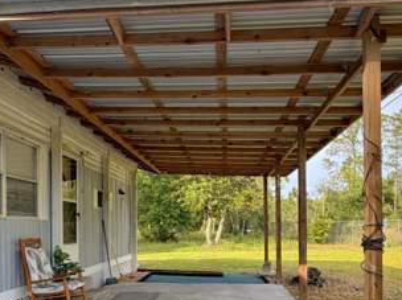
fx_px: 348
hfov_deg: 59.5
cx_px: 159
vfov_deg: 45.0
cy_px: 227
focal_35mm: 30
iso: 40
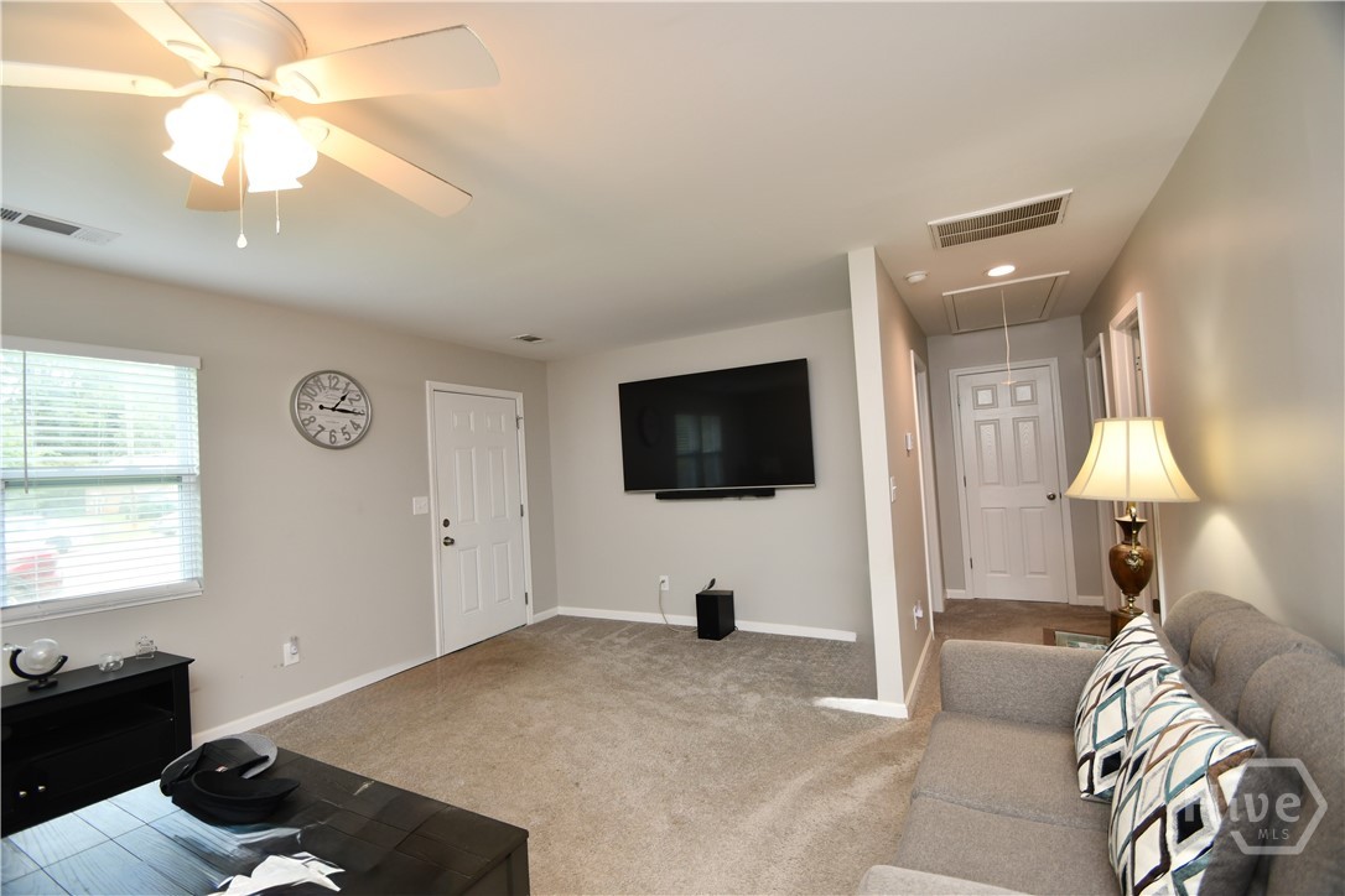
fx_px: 560
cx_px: 672
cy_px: 448
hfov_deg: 100.4
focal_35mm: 15
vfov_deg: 77.3
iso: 360
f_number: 4
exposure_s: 1/60
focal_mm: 10
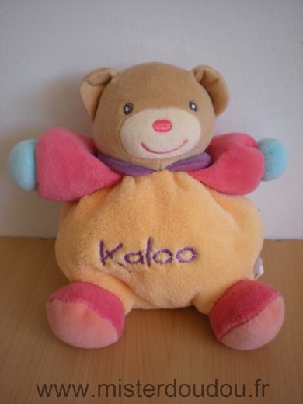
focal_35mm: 38
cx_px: 152
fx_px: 443
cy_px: 202
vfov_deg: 49.0
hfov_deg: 37.7
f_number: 3.1
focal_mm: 6.3
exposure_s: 1/67.1
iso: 95
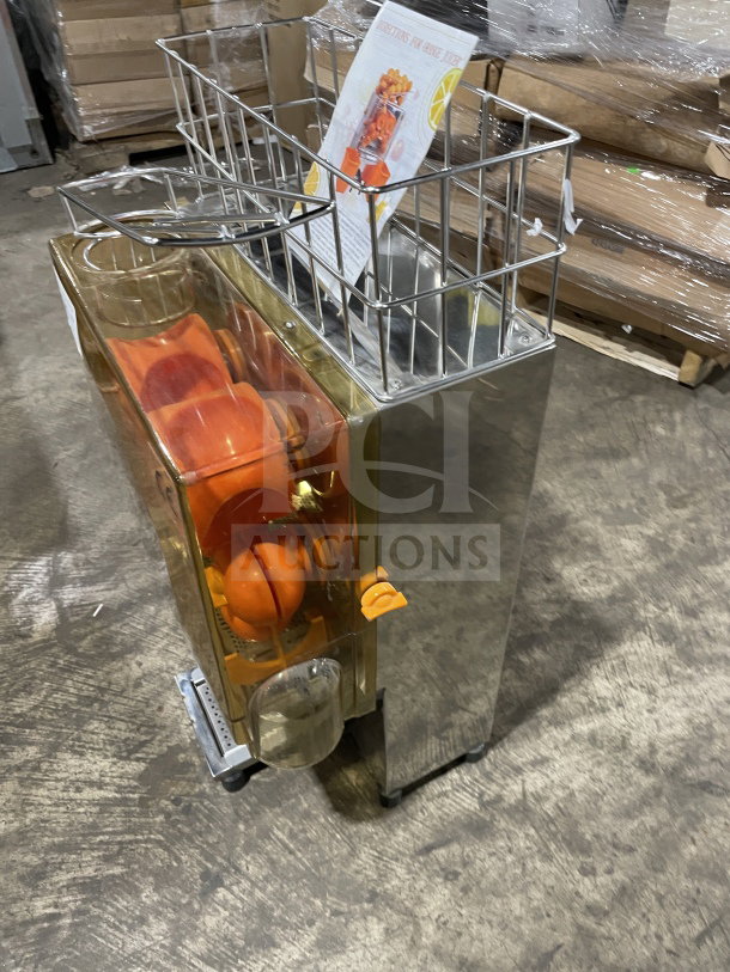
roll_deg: +2.7
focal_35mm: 26
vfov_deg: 67.3
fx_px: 731
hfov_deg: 53.1
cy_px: 486
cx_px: 365
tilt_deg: -41.4
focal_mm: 4.2
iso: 200
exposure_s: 1/60
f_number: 1.6
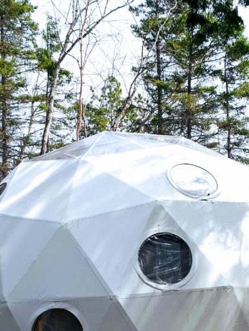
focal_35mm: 51
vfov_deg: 35.6
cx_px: 139
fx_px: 489
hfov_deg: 28.6
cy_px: 288
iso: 40
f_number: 1.9
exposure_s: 1/708
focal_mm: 3.6
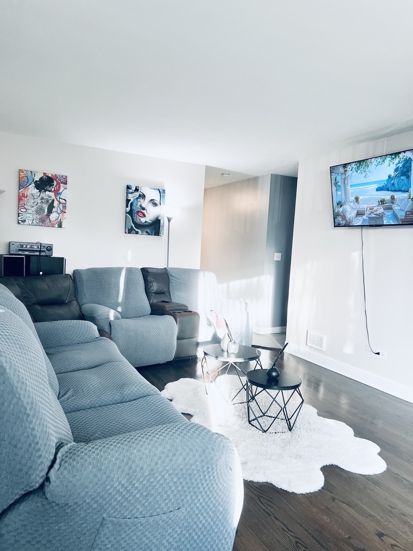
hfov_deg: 53.1
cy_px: 276
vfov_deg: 67.3
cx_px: 206
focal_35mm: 26
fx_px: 414
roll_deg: -2.1
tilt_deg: -4.3
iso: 125
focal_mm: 5.7
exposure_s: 1/120
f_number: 1.5
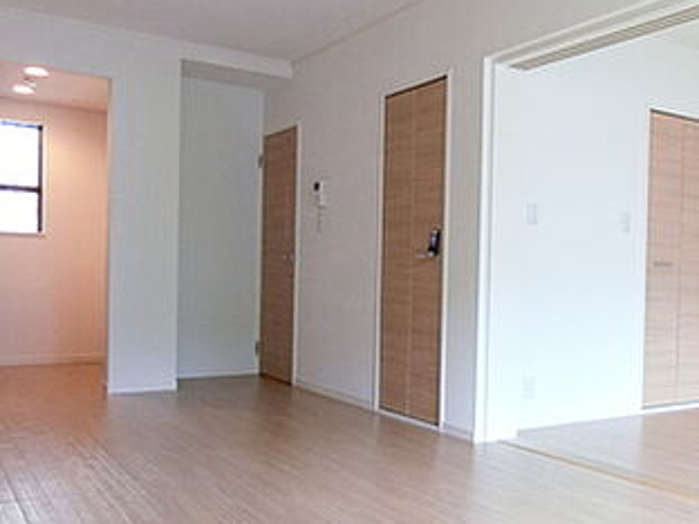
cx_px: 538
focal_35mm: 39
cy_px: 311
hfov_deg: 45.9
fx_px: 788
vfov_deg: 36.7
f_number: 2.7
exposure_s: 1/80
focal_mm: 4.06
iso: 400
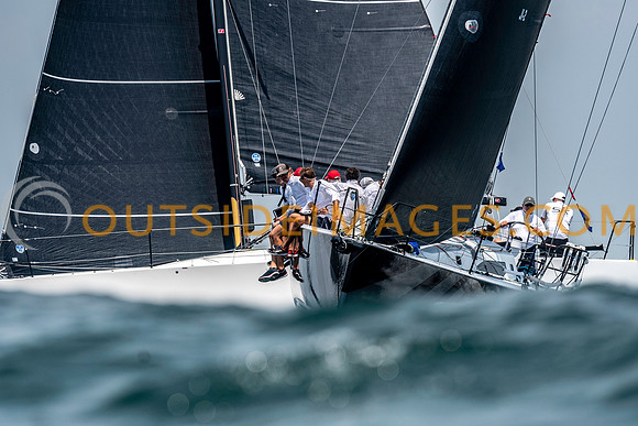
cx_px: 319
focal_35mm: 450
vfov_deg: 3.1
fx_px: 7976
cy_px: 213
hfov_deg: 4.6
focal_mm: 300
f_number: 5.6
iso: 320
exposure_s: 1/2500
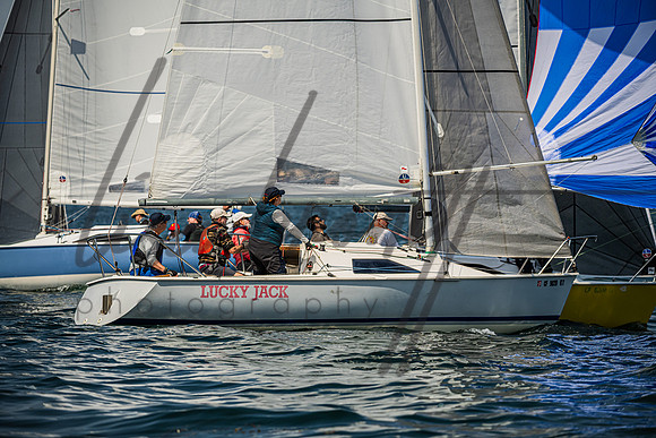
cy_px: 219
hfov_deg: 9.8
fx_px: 3827
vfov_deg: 6.5
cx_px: 328
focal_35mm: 210
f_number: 5
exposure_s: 1/4000
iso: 220
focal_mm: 210
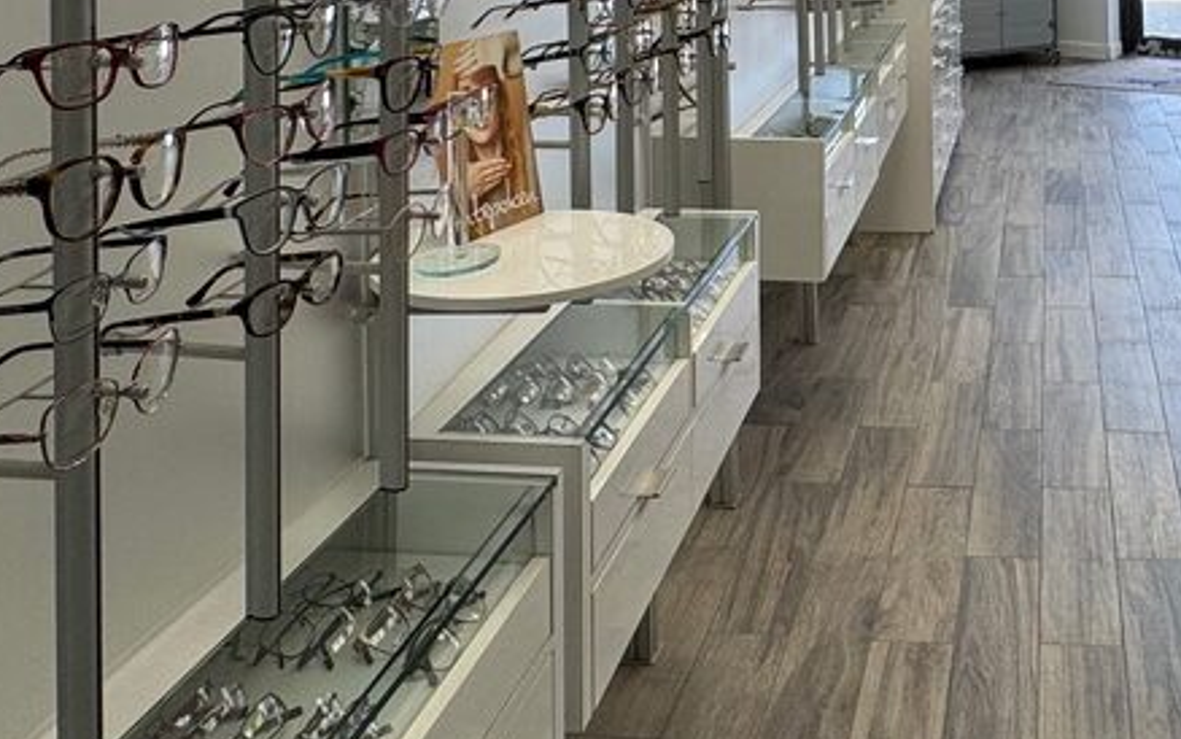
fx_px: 1417
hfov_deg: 43.5
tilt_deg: -0.3
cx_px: 914
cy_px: -155
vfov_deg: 26.0
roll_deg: +1.0
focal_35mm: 44
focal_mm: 2.22
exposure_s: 1/208
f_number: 2.2
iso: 40
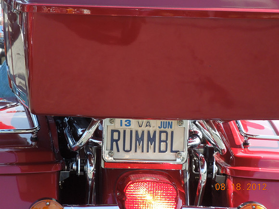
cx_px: 140
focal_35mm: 241
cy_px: 104
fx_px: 1942
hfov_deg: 8.2
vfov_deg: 6.2
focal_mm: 43.4
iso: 200
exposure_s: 1/200
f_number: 5.1
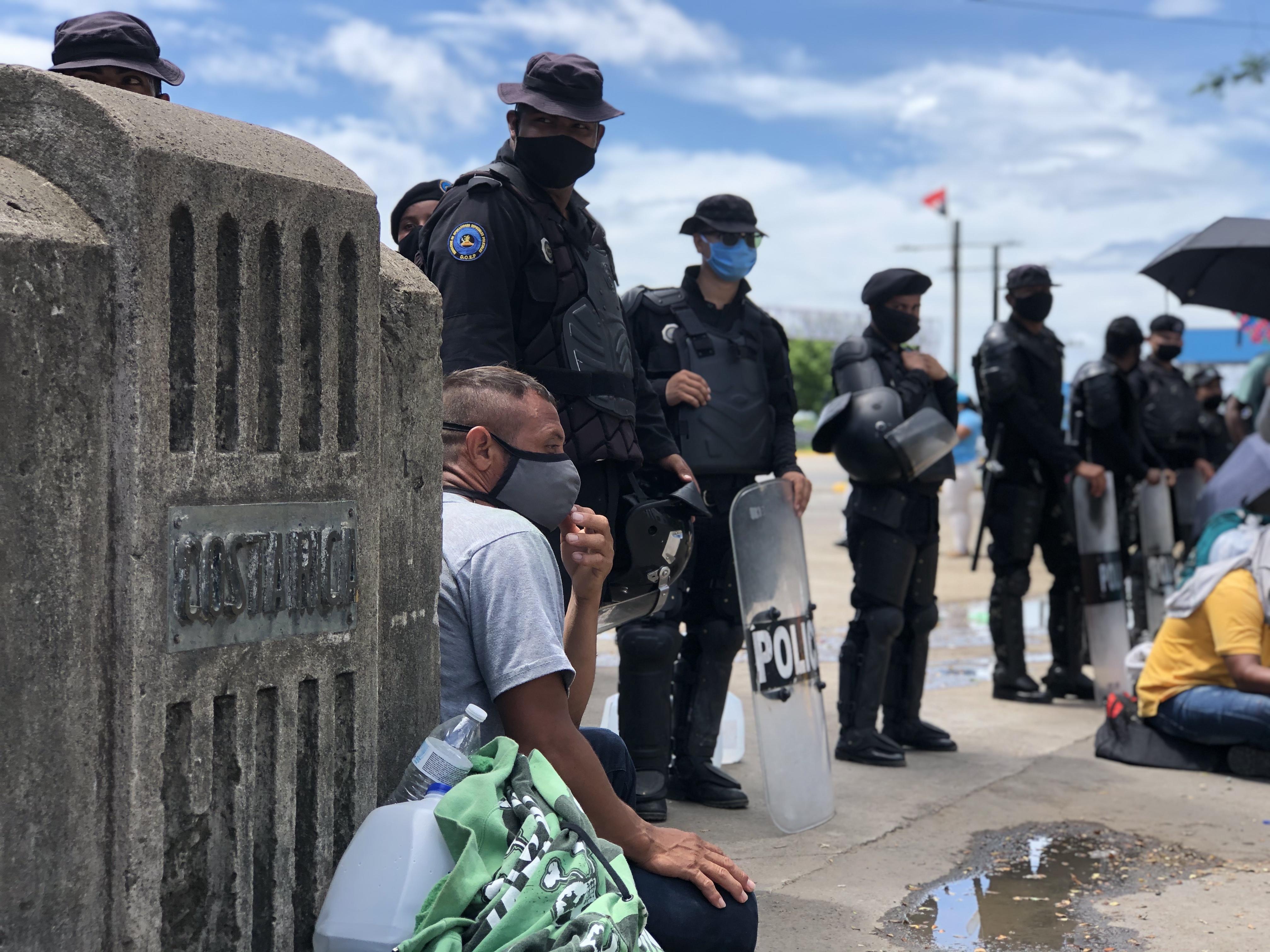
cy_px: 476
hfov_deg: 33.8
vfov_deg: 25.7
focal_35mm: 57
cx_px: 635
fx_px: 2091
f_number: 2.8
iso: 20
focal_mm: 6.6
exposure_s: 1/410
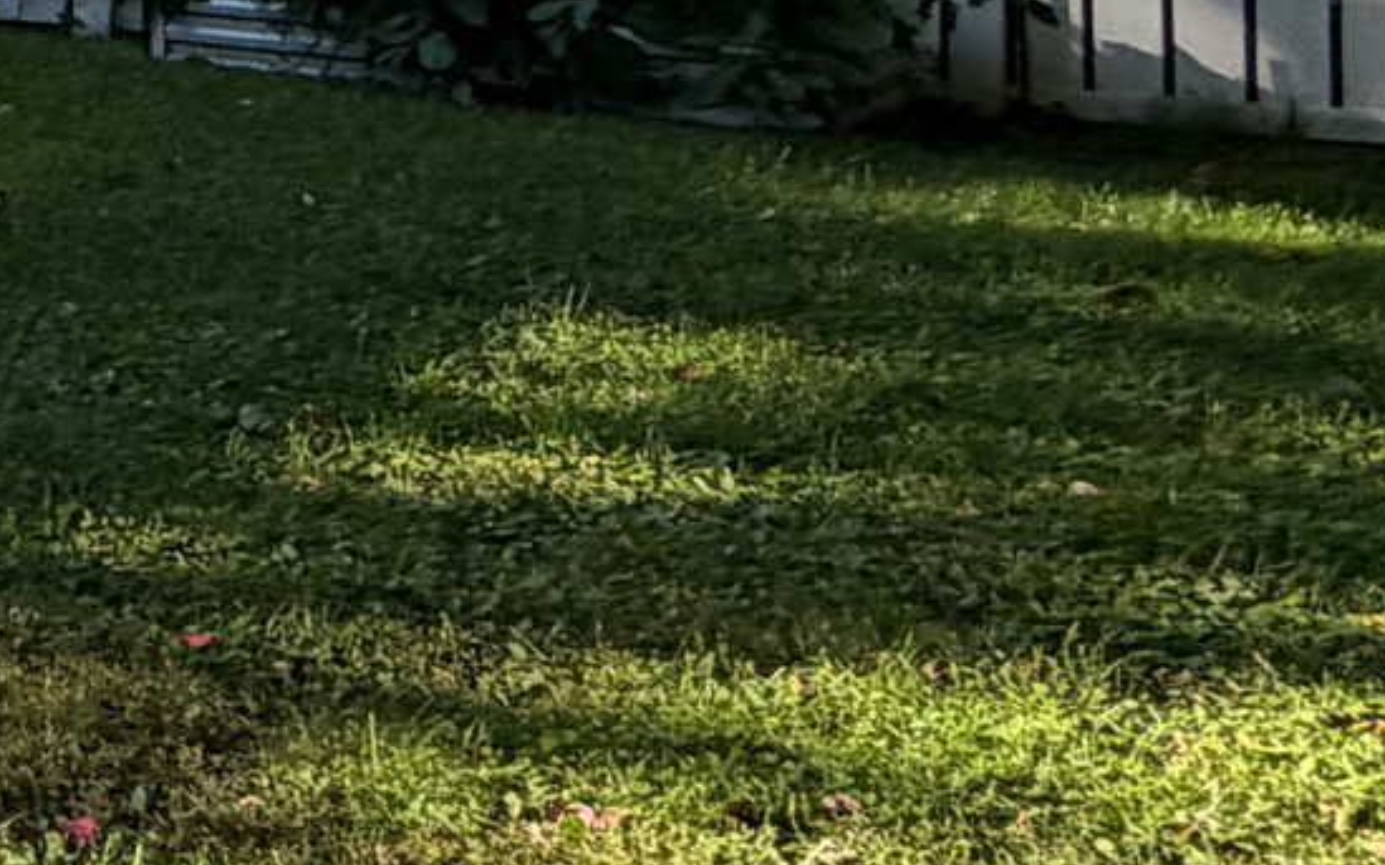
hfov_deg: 16.8
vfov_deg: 14.8
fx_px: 3133
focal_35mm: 83
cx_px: -1546
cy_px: -383
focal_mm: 2.22
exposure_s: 1/530
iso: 40
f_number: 2.2
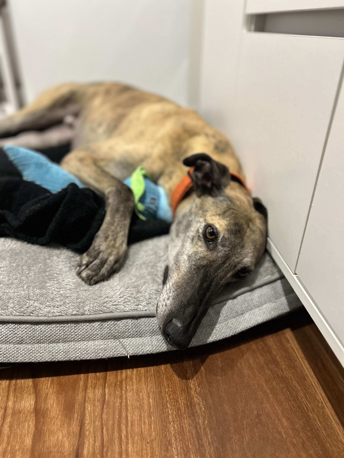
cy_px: 229
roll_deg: -1.4
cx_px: 172
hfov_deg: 53.1
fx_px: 345
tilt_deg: -29.9
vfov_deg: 67.3
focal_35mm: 26
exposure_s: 1/50
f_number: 1.5
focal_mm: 5.7
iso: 500
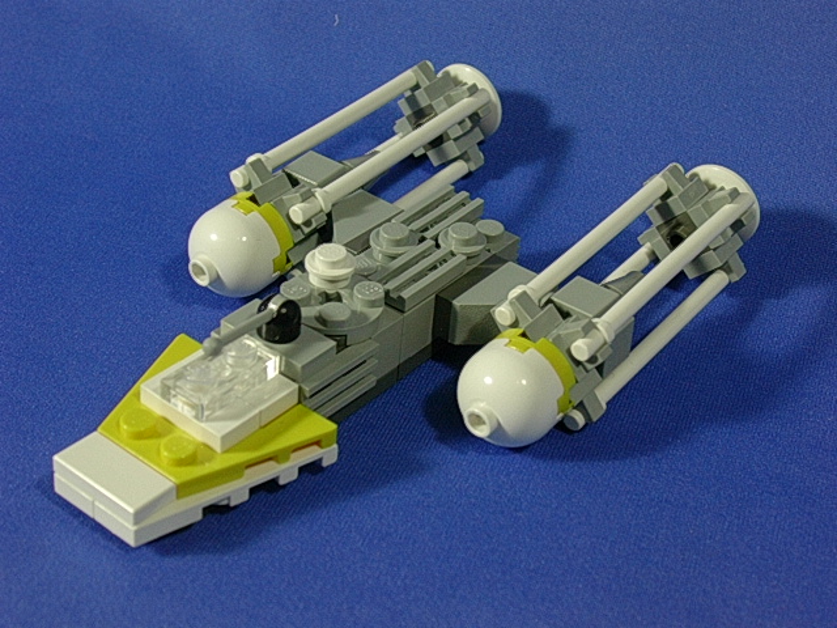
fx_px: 1523
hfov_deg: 30.7
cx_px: 418
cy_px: 314
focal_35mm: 63
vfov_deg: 23.3
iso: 70
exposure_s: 1/16
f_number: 3.5
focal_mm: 9.6
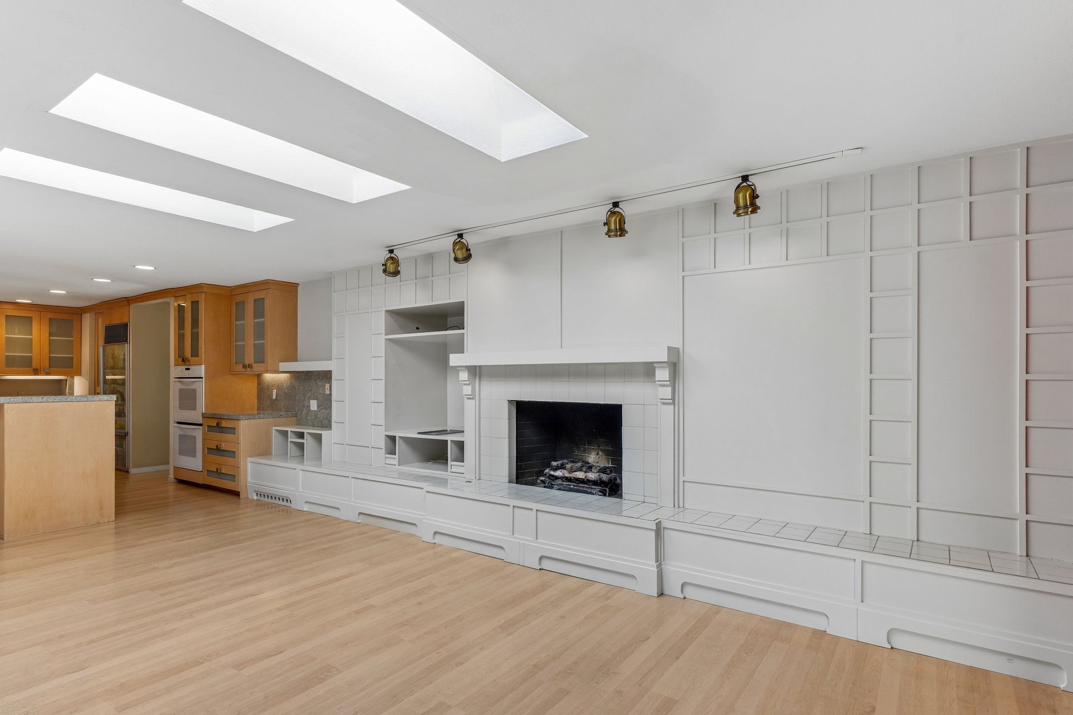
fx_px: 536
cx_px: 564
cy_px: 376
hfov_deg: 89.9
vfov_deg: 67.3
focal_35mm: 18
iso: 400
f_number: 8
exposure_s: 1/50
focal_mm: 17
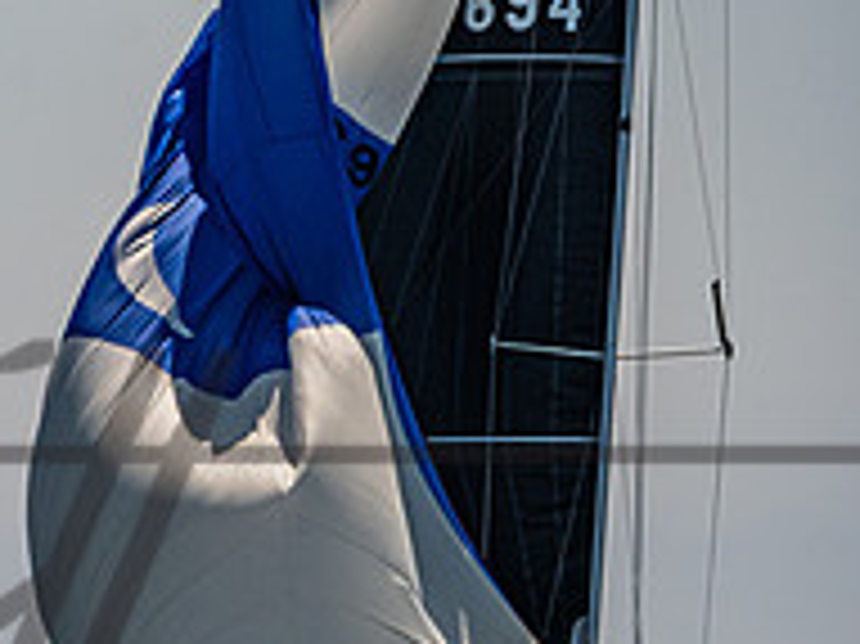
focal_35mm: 602
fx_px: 14947
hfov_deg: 3.3
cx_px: -587
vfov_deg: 2.5
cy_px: 676
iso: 500
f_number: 8
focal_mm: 170
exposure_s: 1/4000
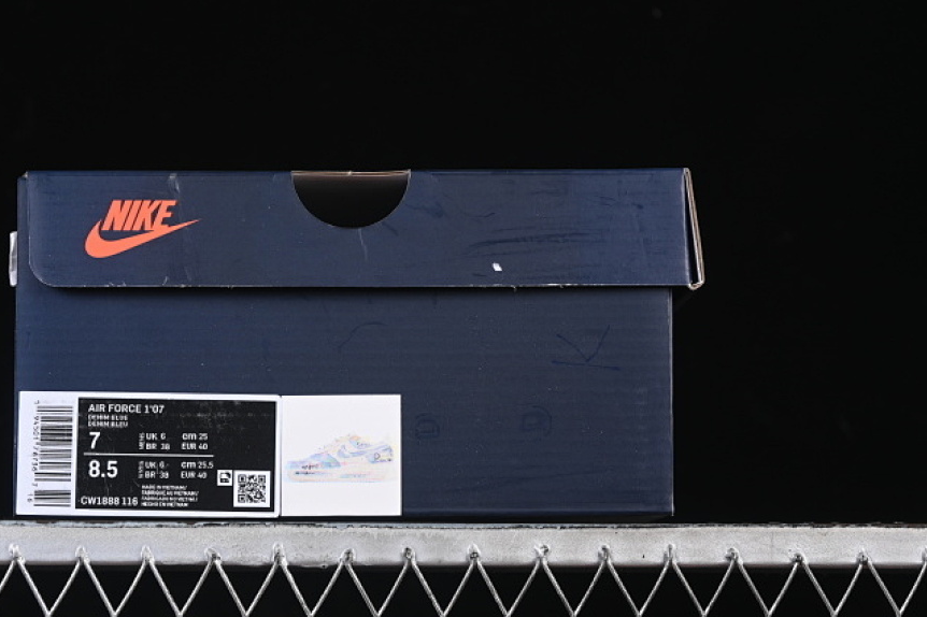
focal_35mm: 94
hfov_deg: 21.7
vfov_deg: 14.5
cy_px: 282
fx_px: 2419
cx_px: 361
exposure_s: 1/60
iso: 160
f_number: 6.3
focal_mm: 50
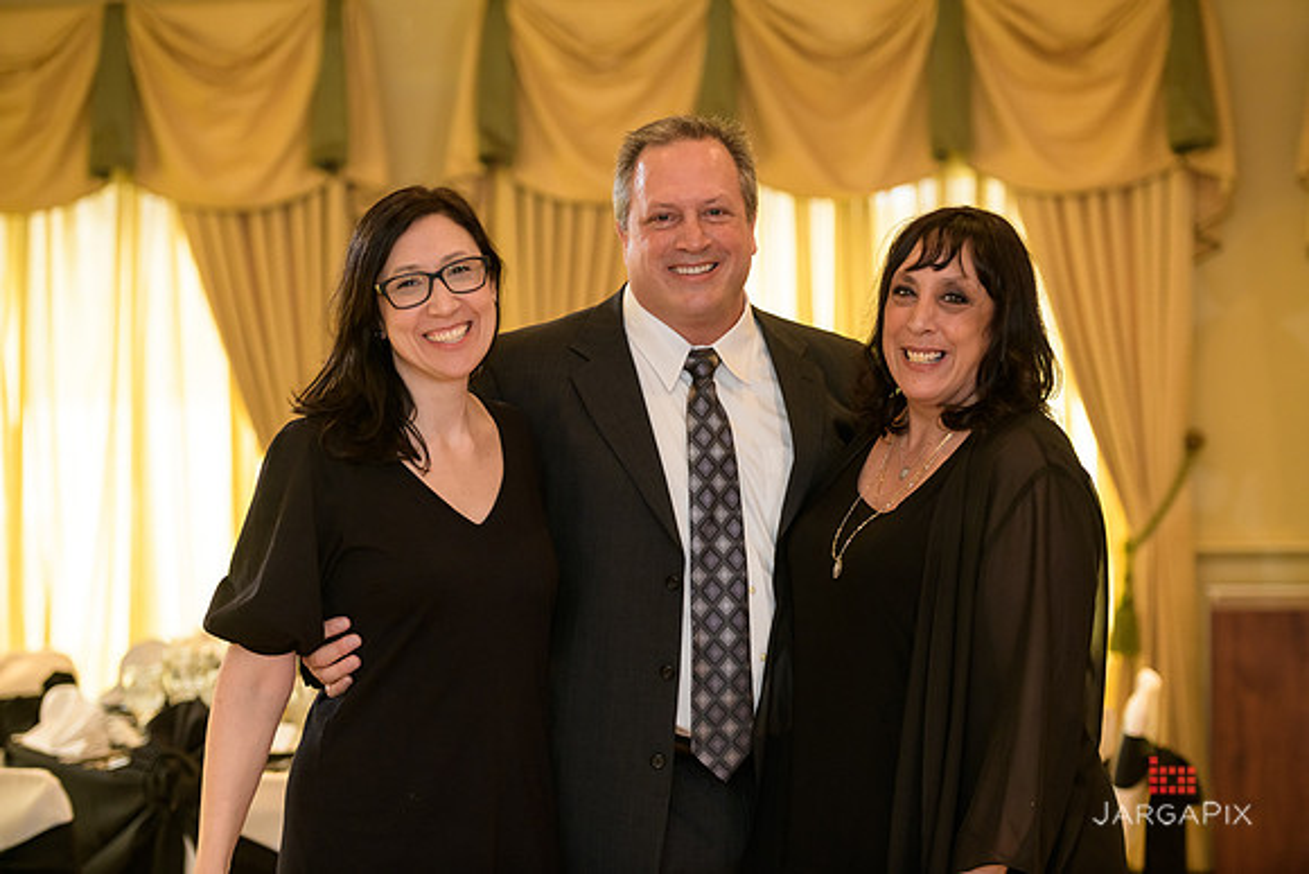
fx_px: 3637
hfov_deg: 20.4
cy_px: 437
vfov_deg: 13.7
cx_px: 654
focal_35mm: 100
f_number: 3.2
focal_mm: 100
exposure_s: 1/125
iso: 1600
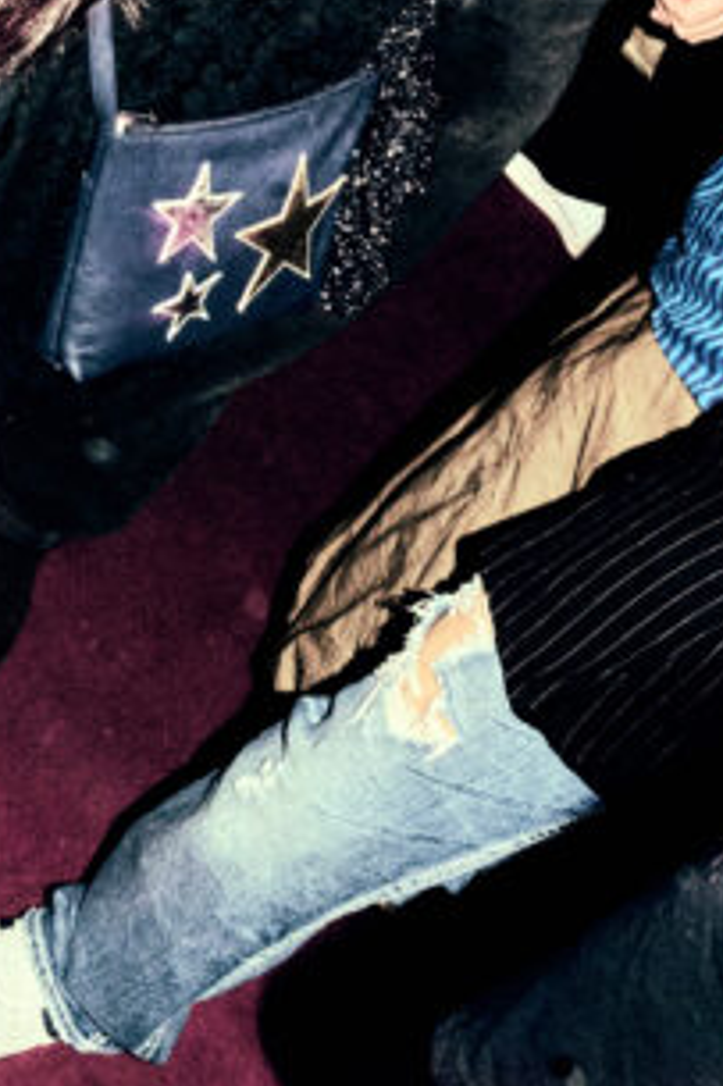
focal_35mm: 126
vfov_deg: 15.2
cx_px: -107
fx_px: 3800
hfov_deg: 10.7
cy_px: -506
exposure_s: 1/10
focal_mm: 32
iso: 2500
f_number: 18
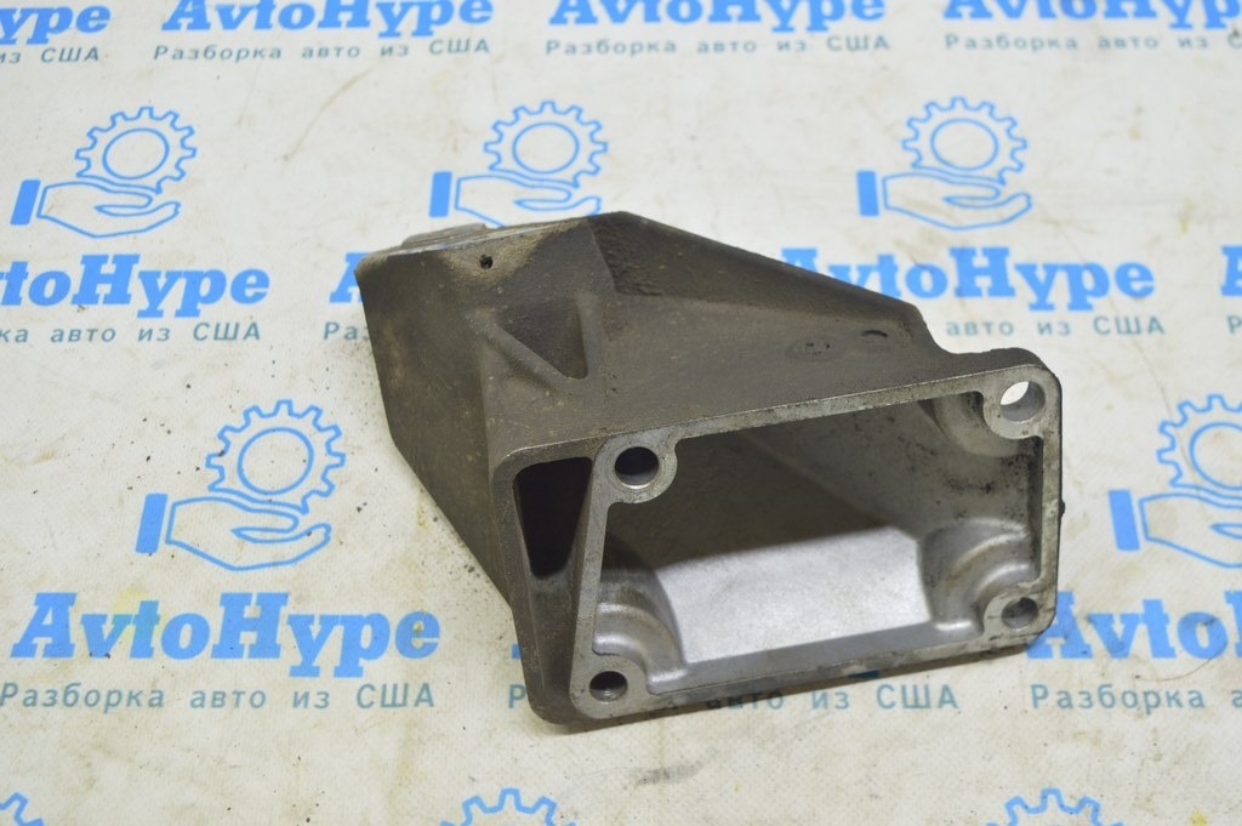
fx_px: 1396
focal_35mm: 40
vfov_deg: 33.0
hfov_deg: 48.0
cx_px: 621
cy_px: 413
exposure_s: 1/20
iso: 400
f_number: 5.6
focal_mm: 27
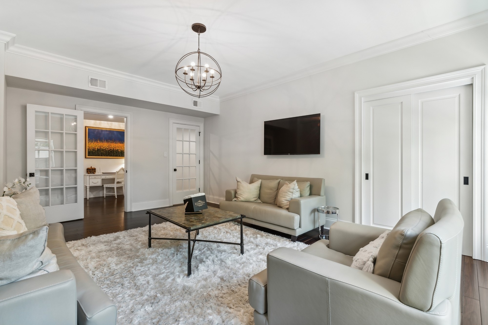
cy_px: 162
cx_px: 244
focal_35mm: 16
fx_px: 217
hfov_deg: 96.7
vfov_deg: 73.8
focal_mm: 16
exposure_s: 1
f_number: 8
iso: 320
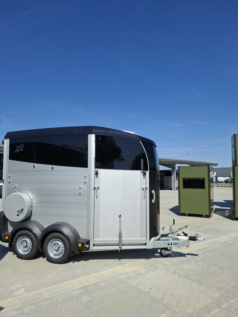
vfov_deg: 71.6
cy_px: 164
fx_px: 220
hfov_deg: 56.8
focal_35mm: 24
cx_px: 120
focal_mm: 5.54
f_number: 1.8
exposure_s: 1/2037
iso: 50
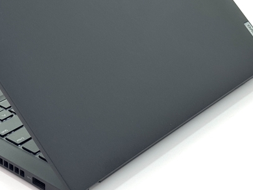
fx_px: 694
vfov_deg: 15.5
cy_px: 36
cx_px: 73
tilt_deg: -24.7
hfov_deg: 20.5
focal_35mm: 95
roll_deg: -0.9
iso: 64
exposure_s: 1/121
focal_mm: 6.76
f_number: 1.78
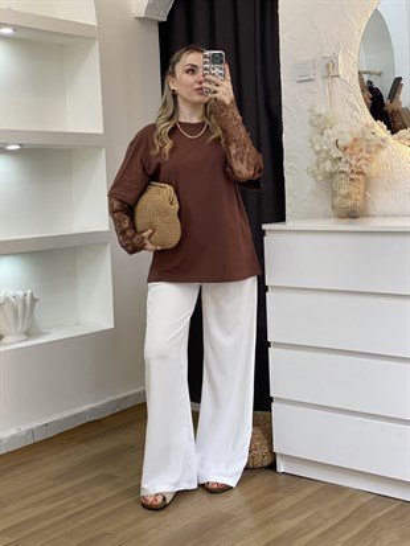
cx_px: 205
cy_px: 273
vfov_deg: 36.8
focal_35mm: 52
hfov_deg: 28.0
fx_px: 821
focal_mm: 6
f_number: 2
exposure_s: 1/100
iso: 64
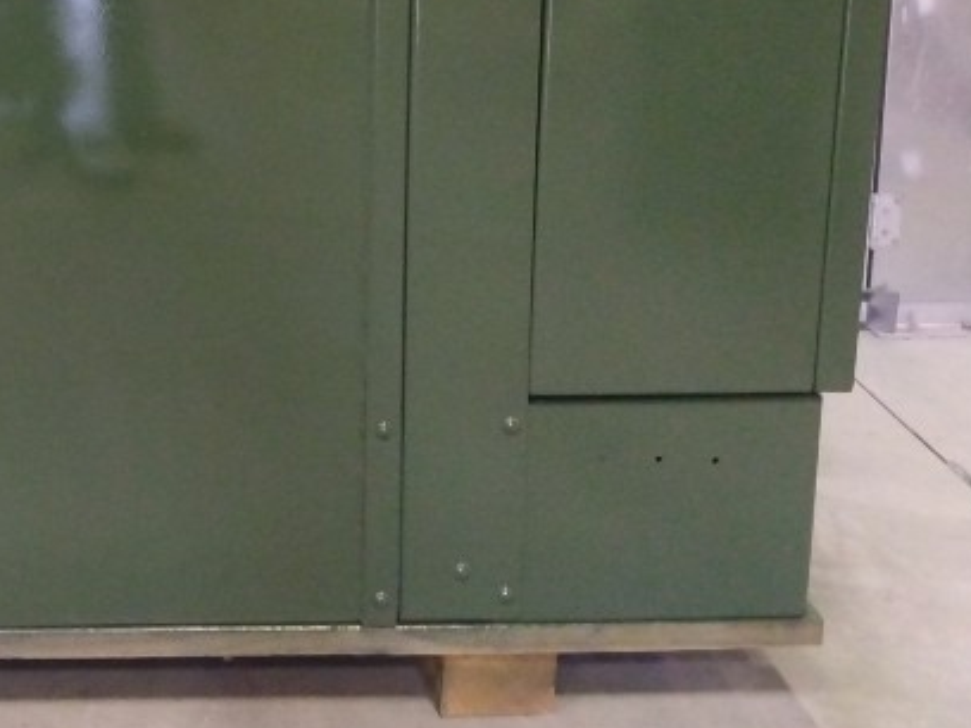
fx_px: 1374
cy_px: 33
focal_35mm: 49
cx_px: 24
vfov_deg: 28.2
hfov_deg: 35.6
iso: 797
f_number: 2
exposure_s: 1/30
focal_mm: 3.54
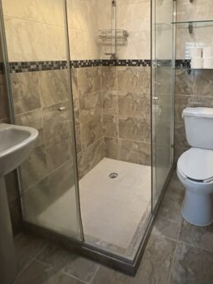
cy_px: 88
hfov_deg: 55.4
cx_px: 147
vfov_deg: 69.0
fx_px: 197
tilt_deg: -8.5
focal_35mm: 24
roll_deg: +0.5
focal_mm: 2.22
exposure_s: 1/30
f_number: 2.2
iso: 1000
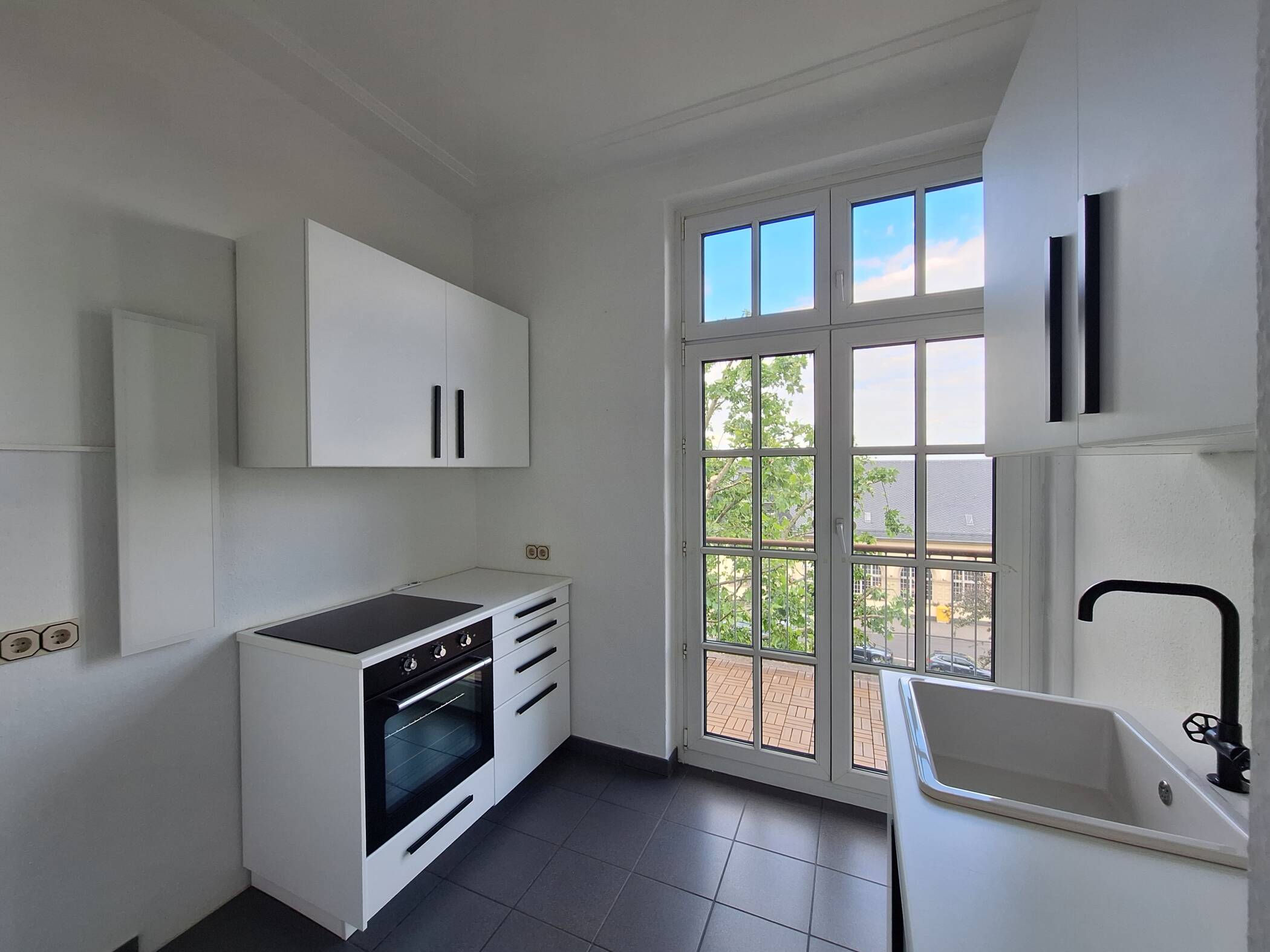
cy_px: 476
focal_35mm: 13
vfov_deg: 89.9
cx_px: 635
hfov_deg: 106.2
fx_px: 477
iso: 50
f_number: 2.2
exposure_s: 1/120
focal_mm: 1.74
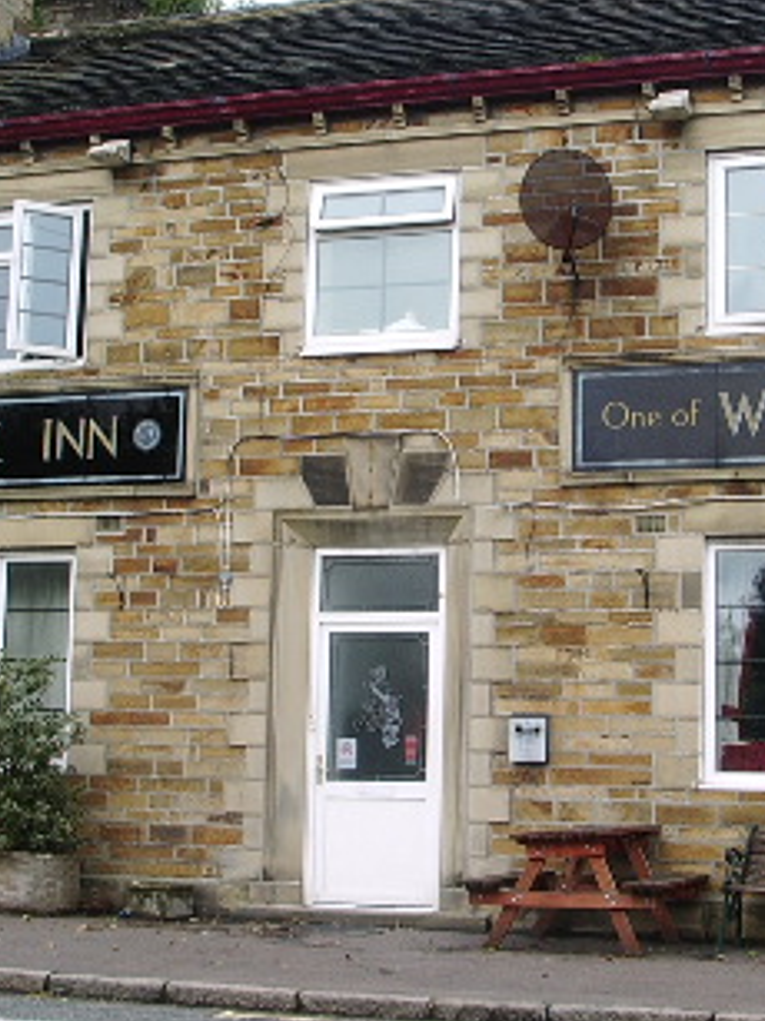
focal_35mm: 73
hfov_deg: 20.1
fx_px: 2153
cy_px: 446
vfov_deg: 26.7
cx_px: 439
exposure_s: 1/100
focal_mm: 5.8
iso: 50
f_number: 4.3
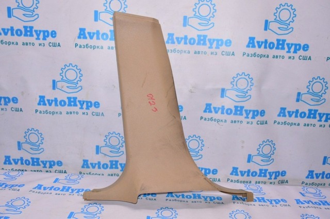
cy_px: 110
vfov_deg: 47.8
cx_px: 165
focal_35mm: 27
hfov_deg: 67.4
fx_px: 247
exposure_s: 1/200
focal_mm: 18
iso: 1600
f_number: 8
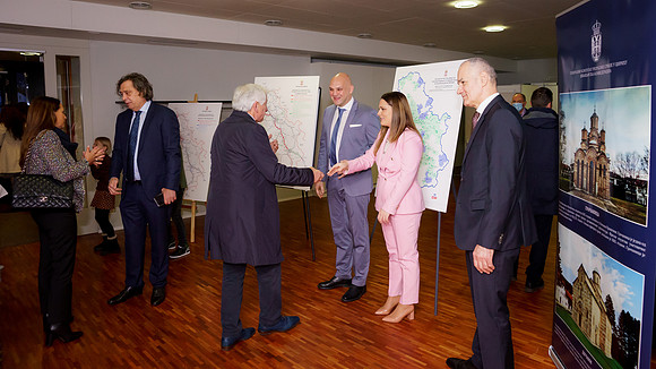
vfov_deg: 44.2
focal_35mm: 26
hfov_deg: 72.0
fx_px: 451
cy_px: 143
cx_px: 339
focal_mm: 24
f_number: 4
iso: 2500
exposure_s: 1/250
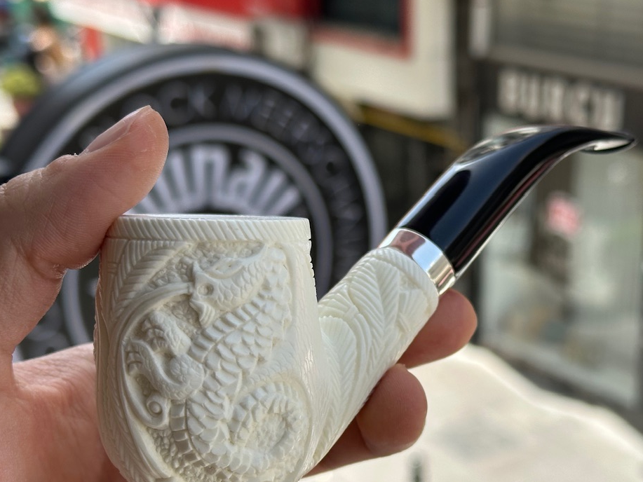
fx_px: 1245
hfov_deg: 28.9
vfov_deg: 21.8
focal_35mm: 67
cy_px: 335
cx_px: 366
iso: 64
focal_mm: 6.86
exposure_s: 1/1541
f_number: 1.78
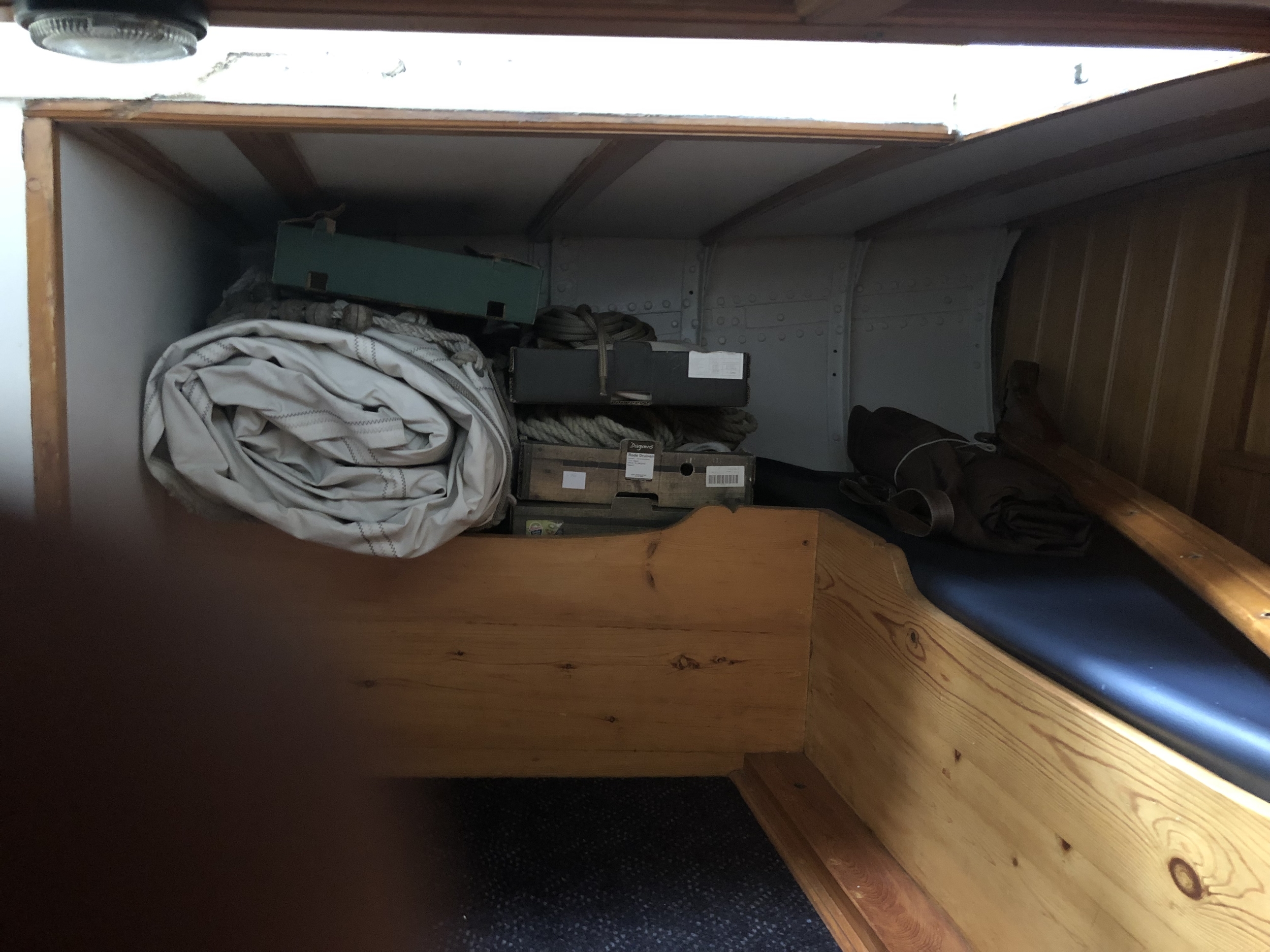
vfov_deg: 49.7
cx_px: 635
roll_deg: -4.4
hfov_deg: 63.4
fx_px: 1027
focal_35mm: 28
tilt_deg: -8.5
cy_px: 476
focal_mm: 3.99
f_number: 1.8
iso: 160
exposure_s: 1/4
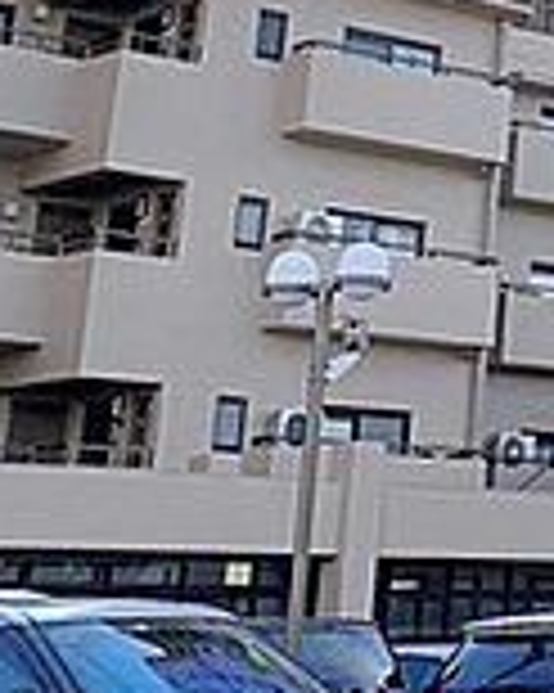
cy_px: -243
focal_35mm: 99
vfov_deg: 17.9
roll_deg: +4.3
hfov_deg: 14.1
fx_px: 2031
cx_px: 932
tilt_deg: +22.3
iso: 25
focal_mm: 4.25
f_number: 1.8
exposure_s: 1/2075
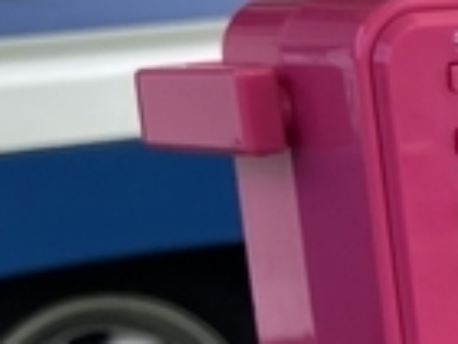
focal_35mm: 160
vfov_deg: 8.9
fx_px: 2117
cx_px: 896
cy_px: 609
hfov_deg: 11.2
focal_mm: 3.99
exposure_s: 1/838
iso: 32
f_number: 1.8
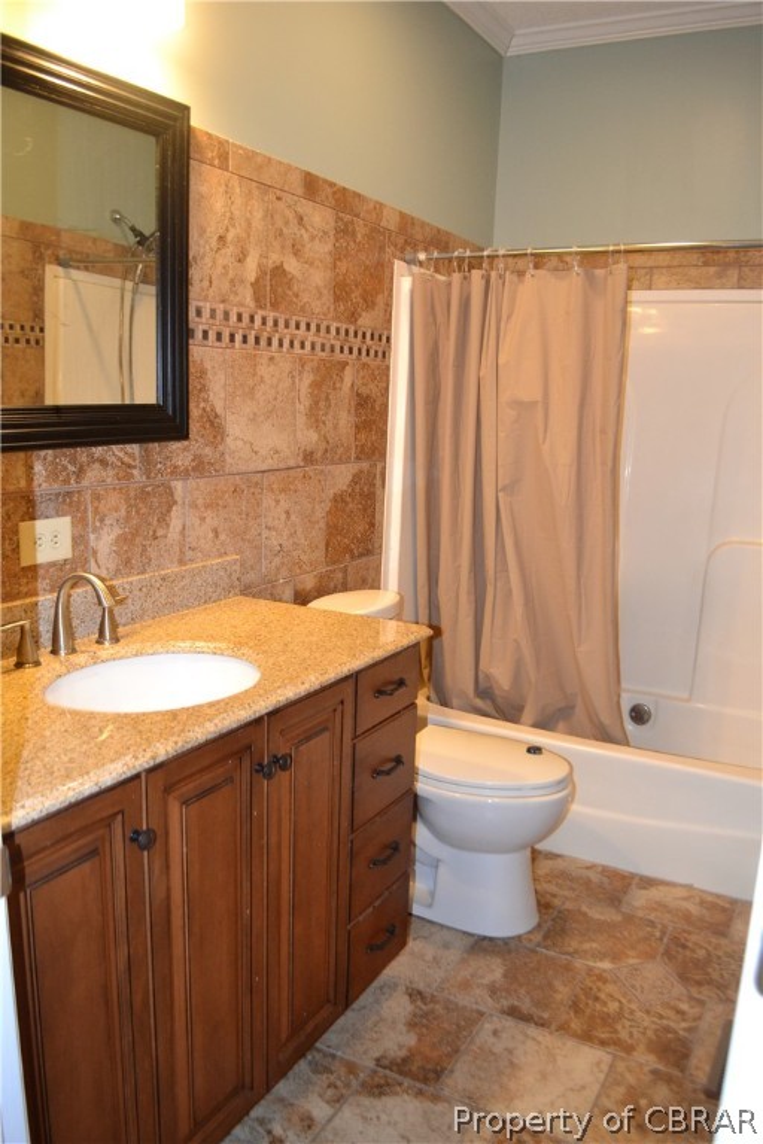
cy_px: 572
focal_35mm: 27
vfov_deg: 67.4
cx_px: 382
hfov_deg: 47.9
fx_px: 858
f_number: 3.5
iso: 1250
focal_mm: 18
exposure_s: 1/60
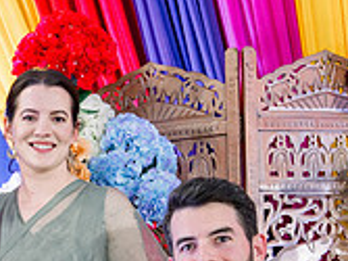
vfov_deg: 15.5
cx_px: 6
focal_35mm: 87
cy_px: 402
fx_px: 874
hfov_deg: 21.8
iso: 1250
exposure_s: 1/125
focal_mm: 26
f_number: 2.8
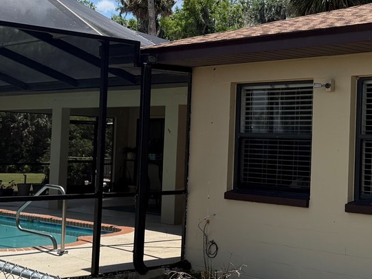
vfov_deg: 20.7
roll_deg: -1.5
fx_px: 763
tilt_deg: +2.7
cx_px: 318
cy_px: 114
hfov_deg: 26.7
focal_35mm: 71
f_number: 1.78
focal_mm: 6.76
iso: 100
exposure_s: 1/4673
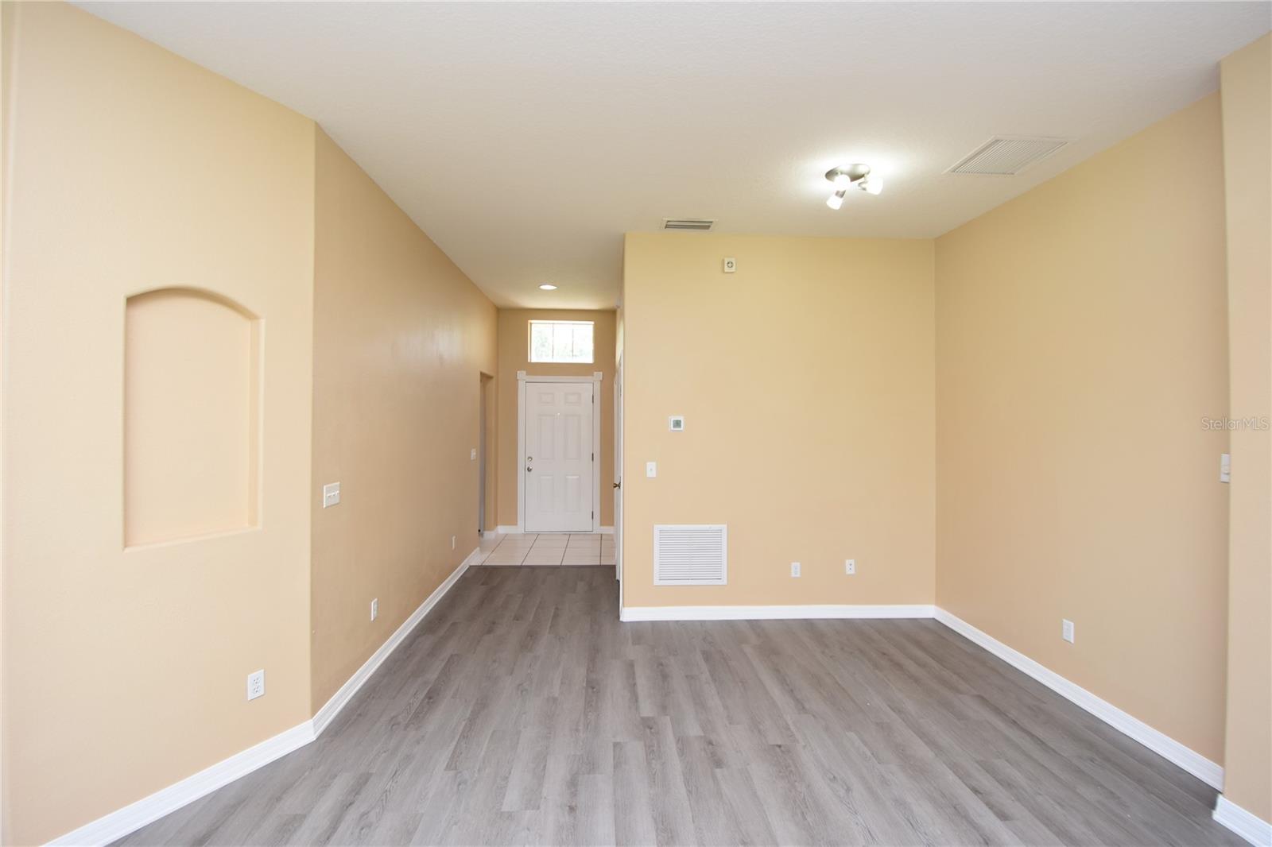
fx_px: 530
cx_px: 636
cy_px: 424
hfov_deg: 100.4
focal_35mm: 15
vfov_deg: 77.3
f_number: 4
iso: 220
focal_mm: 10
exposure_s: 1/60
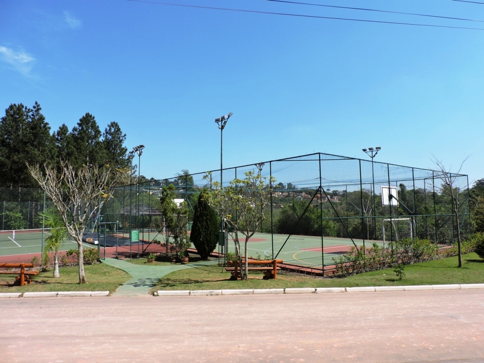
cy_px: 182
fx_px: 336
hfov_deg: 71.6
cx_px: 242
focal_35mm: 24
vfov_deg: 56.8
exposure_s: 1/1000
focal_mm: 4.3
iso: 100
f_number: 3.3
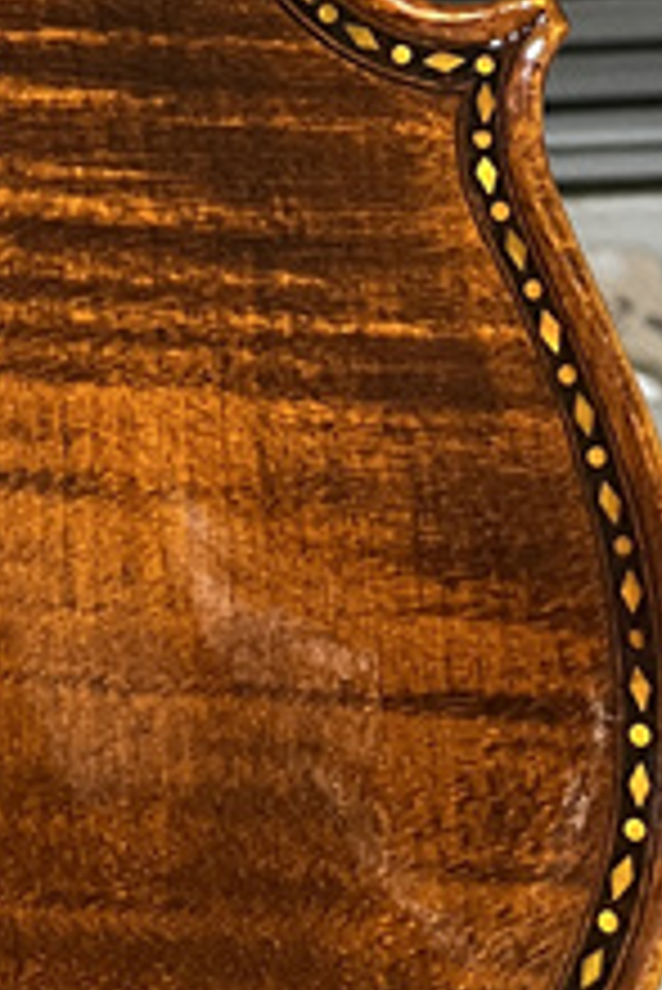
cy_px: -783
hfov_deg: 10.9
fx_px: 3387
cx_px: -248
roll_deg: +3.2
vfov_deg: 14.6
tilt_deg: -4.2
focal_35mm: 123
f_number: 1.6
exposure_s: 1/60
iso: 320
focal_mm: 5.1
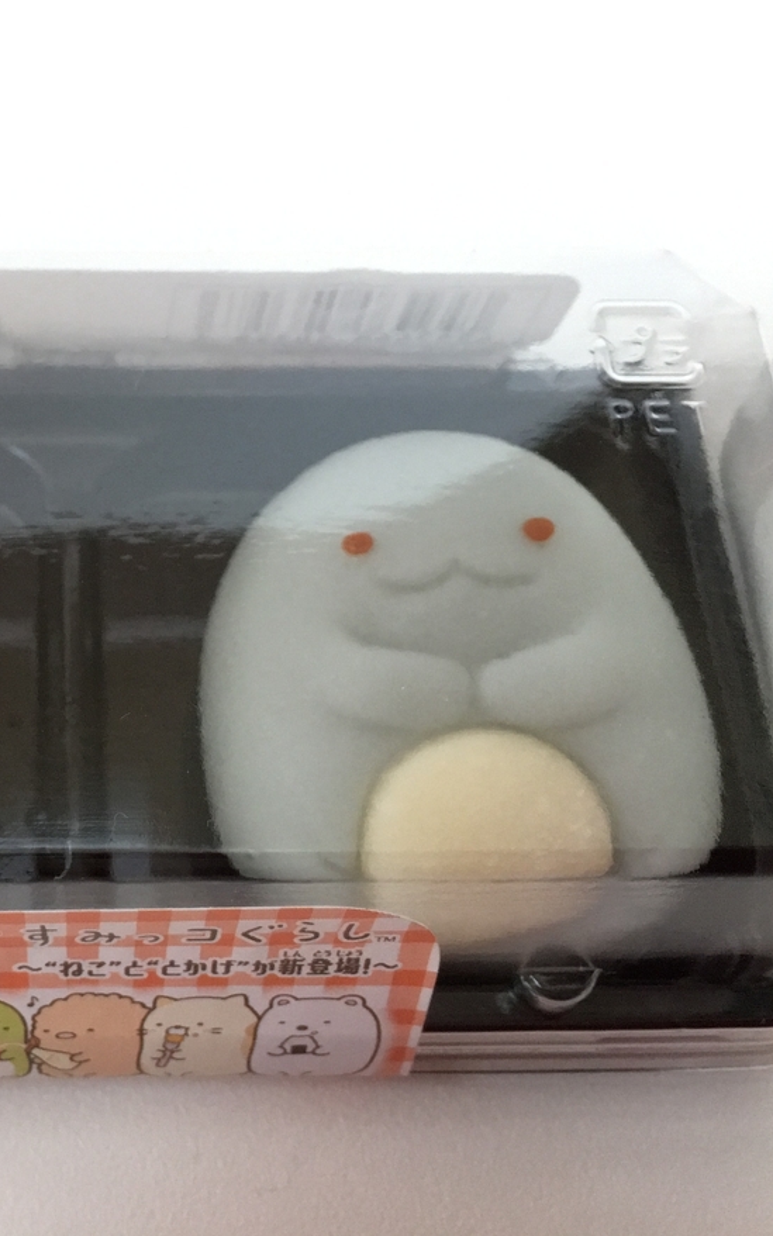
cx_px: 82
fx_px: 1415
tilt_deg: -68.3
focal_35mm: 42
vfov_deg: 47.2
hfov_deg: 29.3
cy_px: 614
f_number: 2.2
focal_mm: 4.15
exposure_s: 1/15
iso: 250
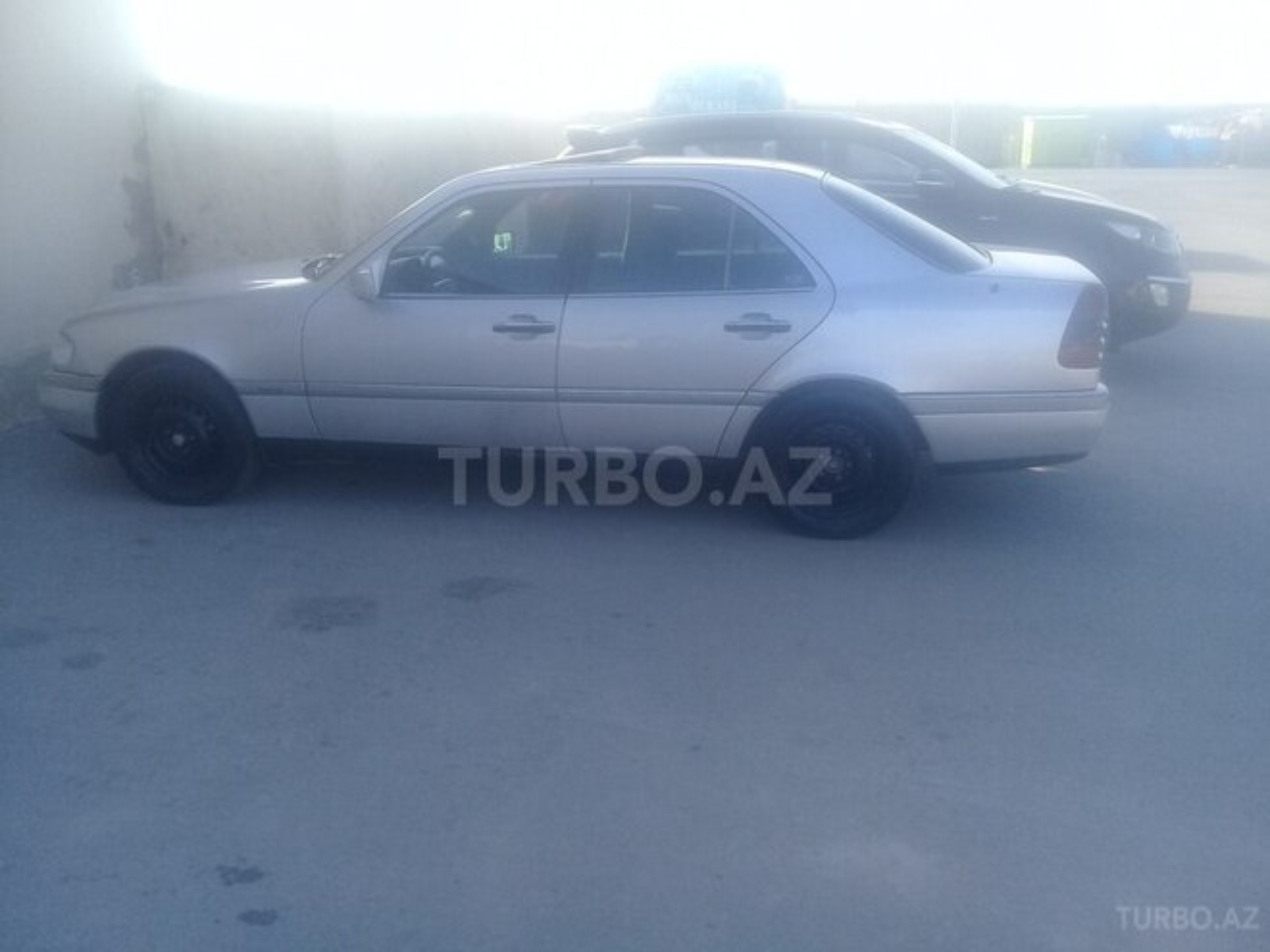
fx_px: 1137
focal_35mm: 31
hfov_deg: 58.4
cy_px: 476
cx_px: 635
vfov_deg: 45.4
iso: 50
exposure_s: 1/323
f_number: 2.2
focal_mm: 3.3
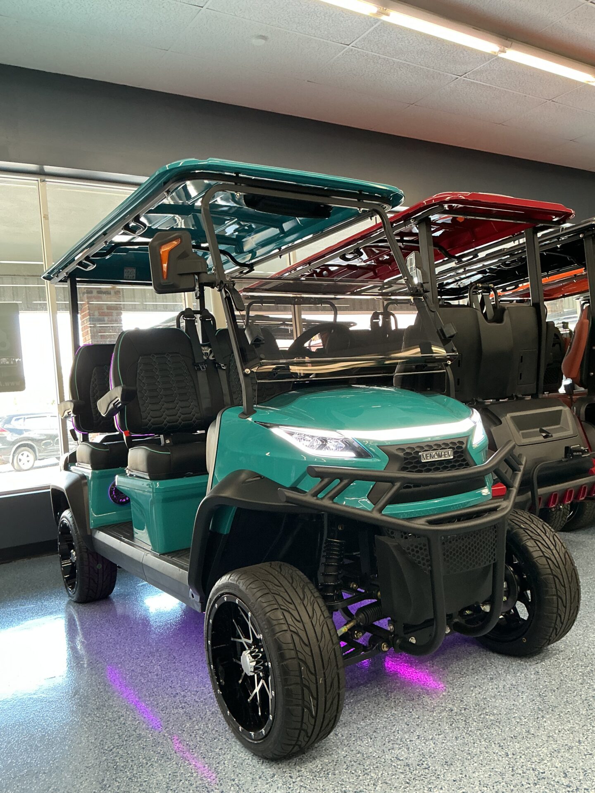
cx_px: 298
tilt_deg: +0.6
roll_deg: +5.4
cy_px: 396
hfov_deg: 48.2
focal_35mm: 29
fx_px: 665
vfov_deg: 61.7
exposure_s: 1/60
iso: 125
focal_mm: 3
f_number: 1.8
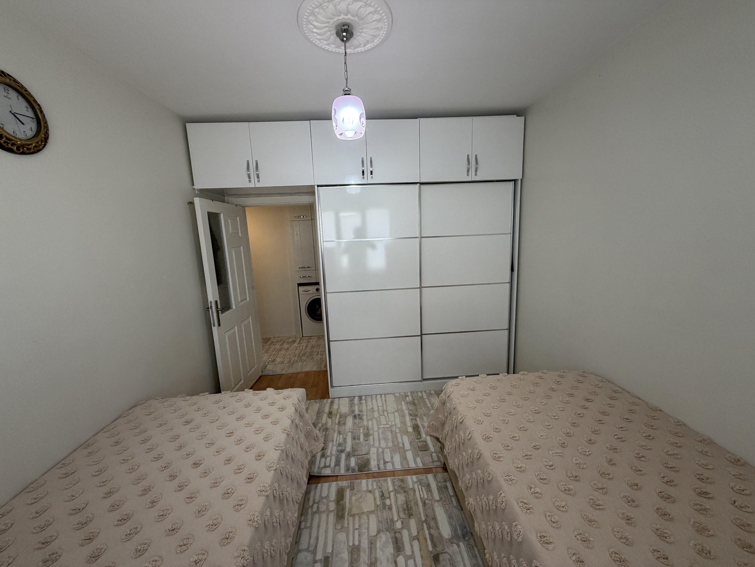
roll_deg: +3.2
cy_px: 284
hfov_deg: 102.1
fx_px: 305
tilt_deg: -9.0
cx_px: 378
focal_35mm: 14
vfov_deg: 85.7
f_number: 2.2
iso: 250
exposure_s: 1/100
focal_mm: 2.22
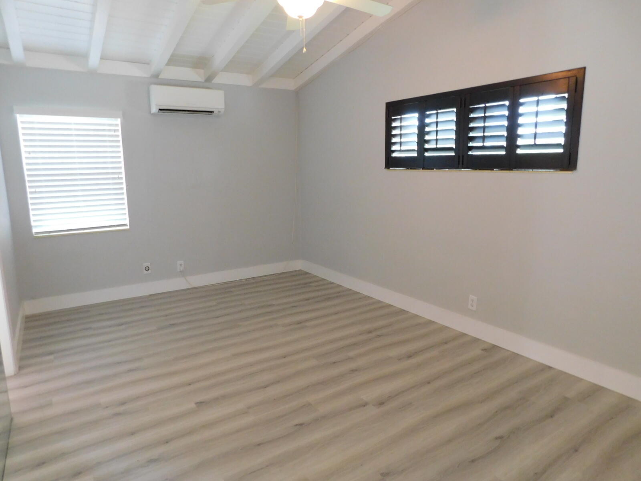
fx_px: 426
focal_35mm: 23
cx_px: 320
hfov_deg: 73.9
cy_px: 240
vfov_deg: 58.9
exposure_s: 1/25
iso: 400
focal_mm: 4
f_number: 3
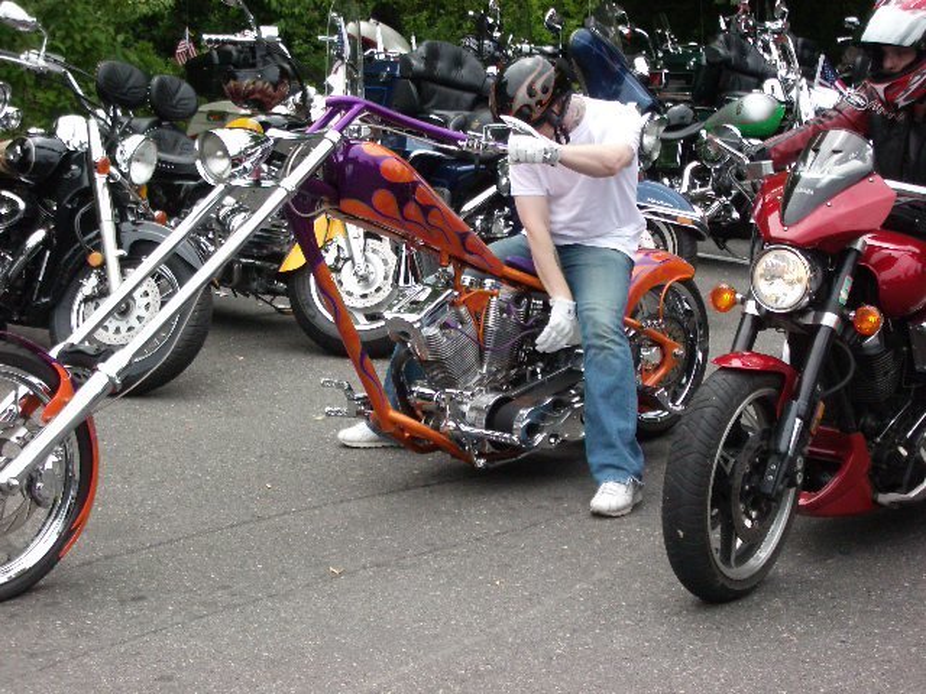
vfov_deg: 19.9
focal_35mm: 74
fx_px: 1980
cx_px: 463
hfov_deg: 26.3
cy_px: 347
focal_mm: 12.2
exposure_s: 1/640
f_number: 3.9
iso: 200
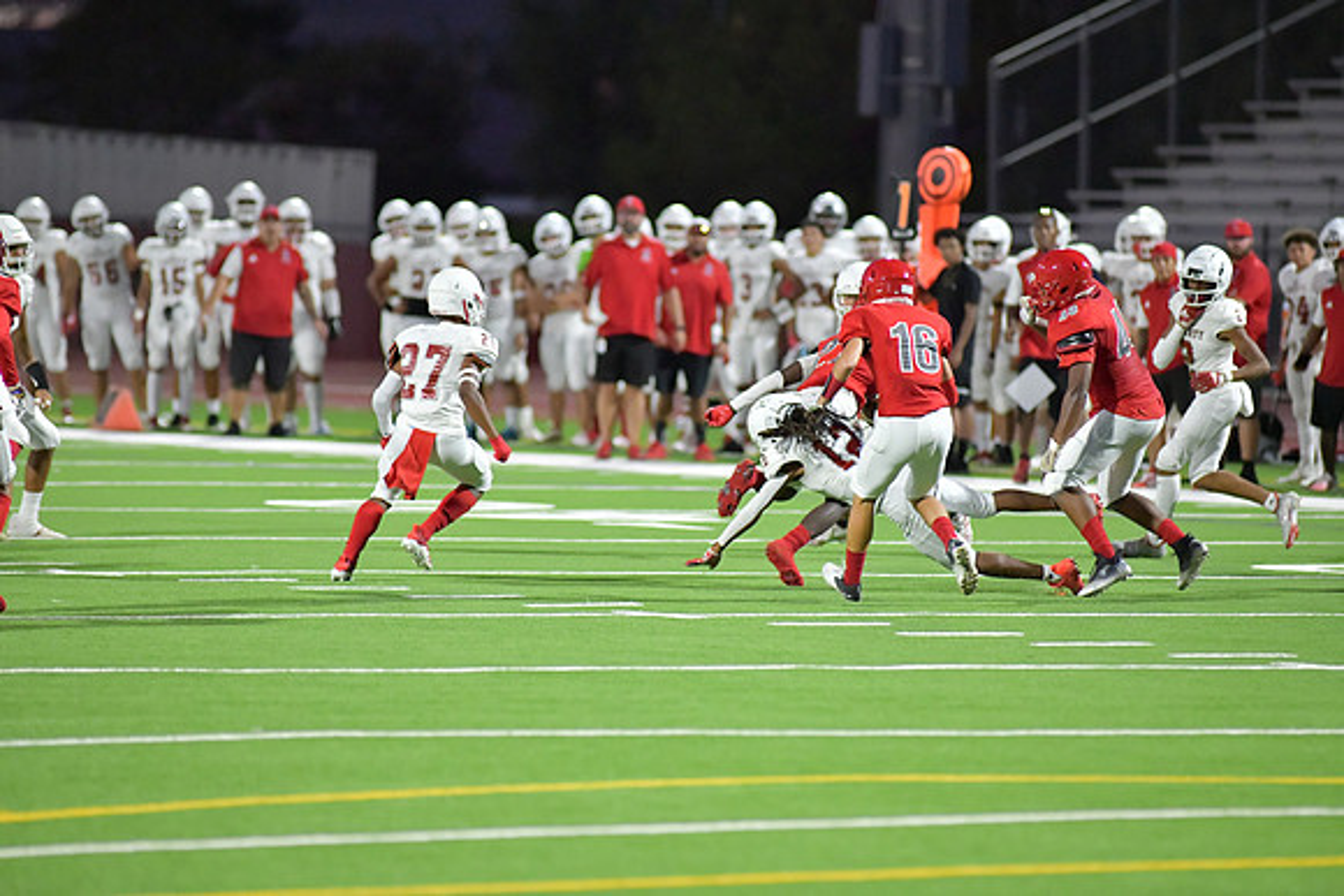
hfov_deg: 6.9
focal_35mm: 300
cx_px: 672
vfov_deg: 4.6
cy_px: 448
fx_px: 11202
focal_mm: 300
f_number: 3.5
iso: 10000
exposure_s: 1/1250
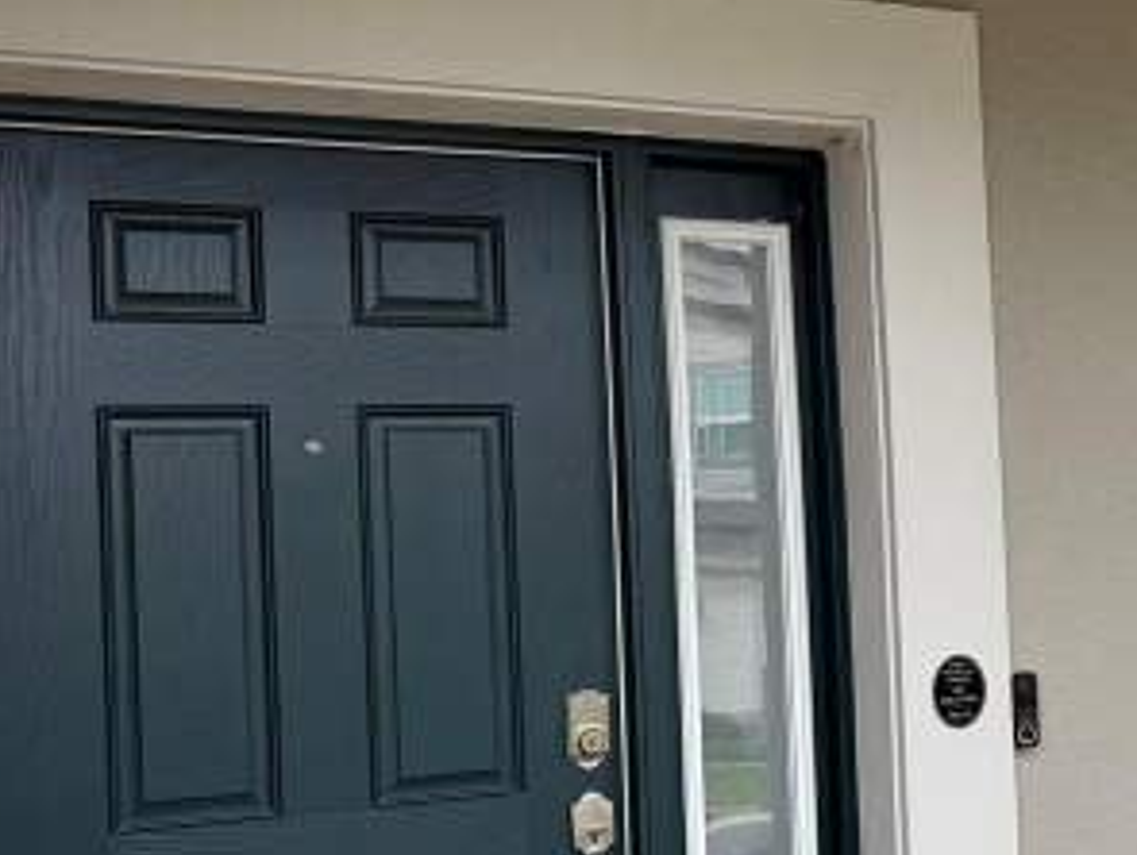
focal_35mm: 65
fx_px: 2138
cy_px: 474
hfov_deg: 26.6
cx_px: 1353
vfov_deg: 22.6
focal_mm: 6.76
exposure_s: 1/182
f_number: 1.78
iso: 64
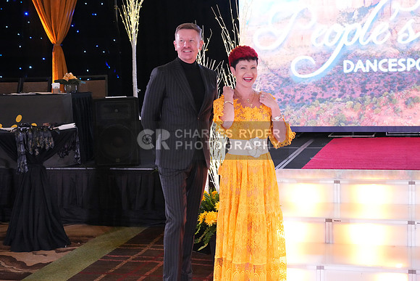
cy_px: 140
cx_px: 210
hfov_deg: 34.5
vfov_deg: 23.4
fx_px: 677
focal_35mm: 58
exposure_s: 1/320
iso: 8000
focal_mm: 58
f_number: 4.5
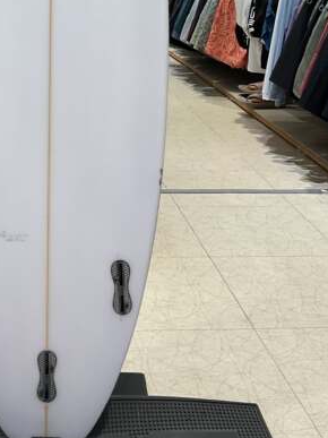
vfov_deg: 30.8
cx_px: 44
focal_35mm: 60
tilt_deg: -9.0
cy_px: 50
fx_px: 758
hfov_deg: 23.8
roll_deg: +0.0
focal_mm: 3
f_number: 1.8
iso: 50
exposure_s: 1/120
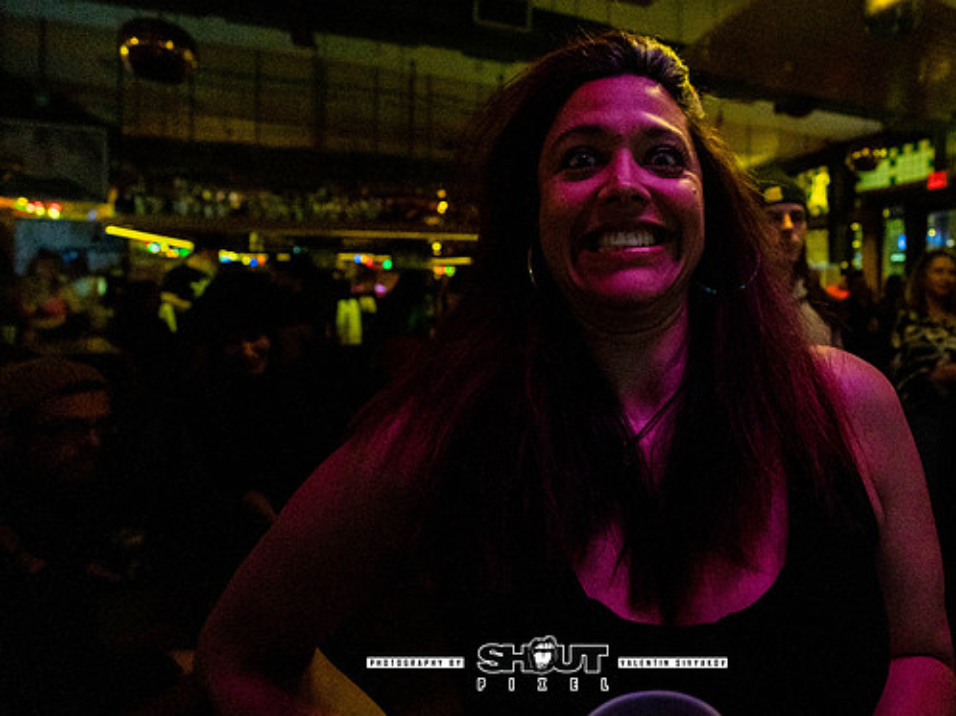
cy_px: 274
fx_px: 524
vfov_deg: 67.7
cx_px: 665
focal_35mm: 19
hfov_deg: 80.8
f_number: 2.8
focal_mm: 14
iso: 3200
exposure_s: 1/160
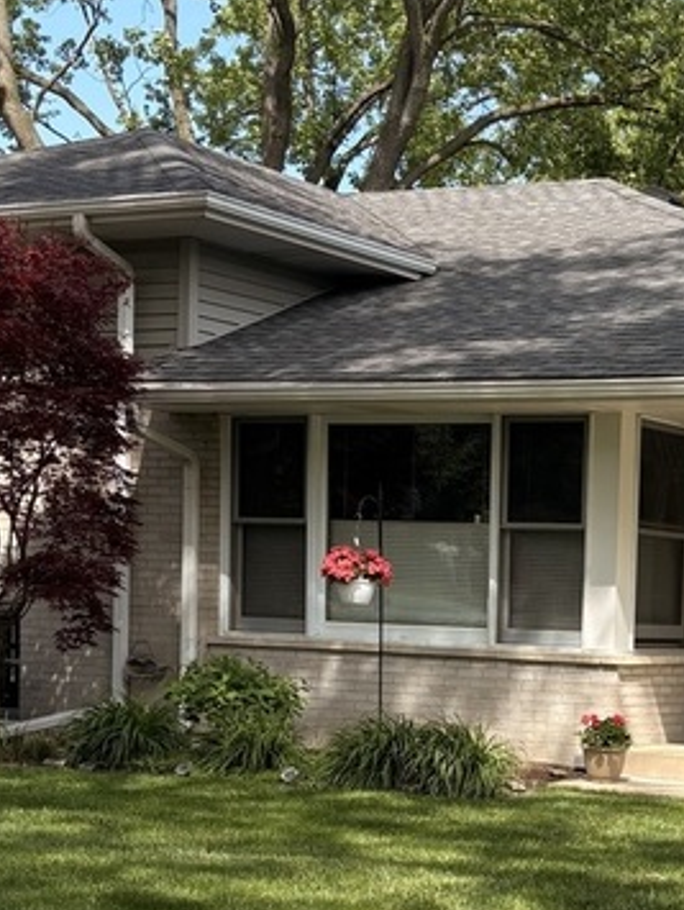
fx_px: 2078
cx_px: 633
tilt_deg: -3.7
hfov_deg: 18.4
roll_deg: -2.4
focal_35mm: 79
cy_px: 728
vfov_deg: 24.3
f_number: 1.6
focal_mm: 5.96
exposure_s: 1/1848
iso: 50
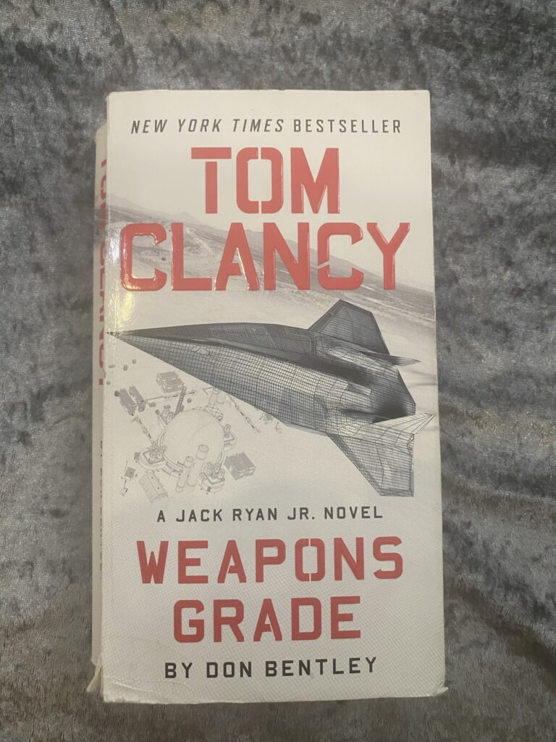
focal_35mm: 26
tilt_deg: -86.9
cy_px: 371
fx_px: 557
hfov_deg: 53.1
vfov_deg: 67.3
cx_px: 278
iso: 320
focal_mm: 4.25
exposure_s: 1/50
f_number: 1.8
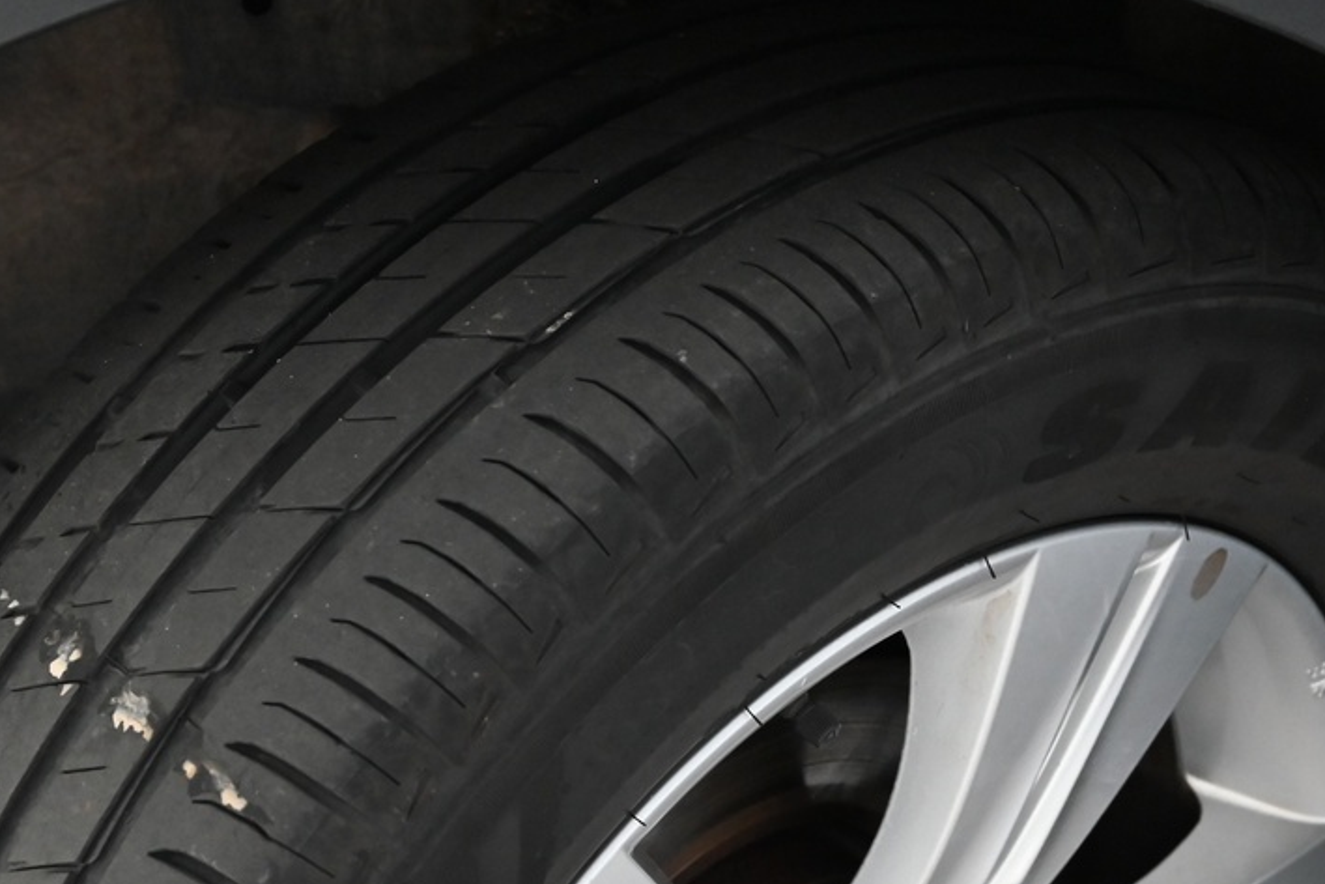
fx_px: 2945
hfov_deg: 25.3
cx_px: 549
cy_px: 994
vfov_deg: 16.5
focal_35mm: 80
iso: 3200
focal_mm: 35
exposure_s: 1/100
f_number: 5
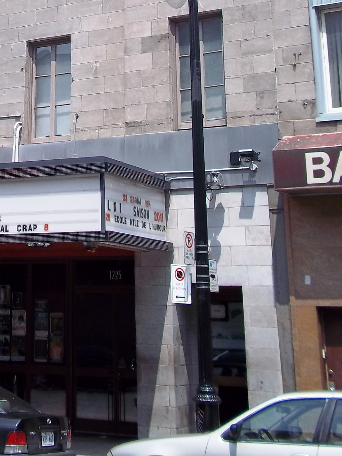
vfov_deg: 25.2
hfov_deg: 19.4
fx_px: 975
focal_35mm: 74
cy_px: 9
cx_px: 14
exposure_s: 1/200
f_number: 8
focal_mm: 6.5
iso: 80
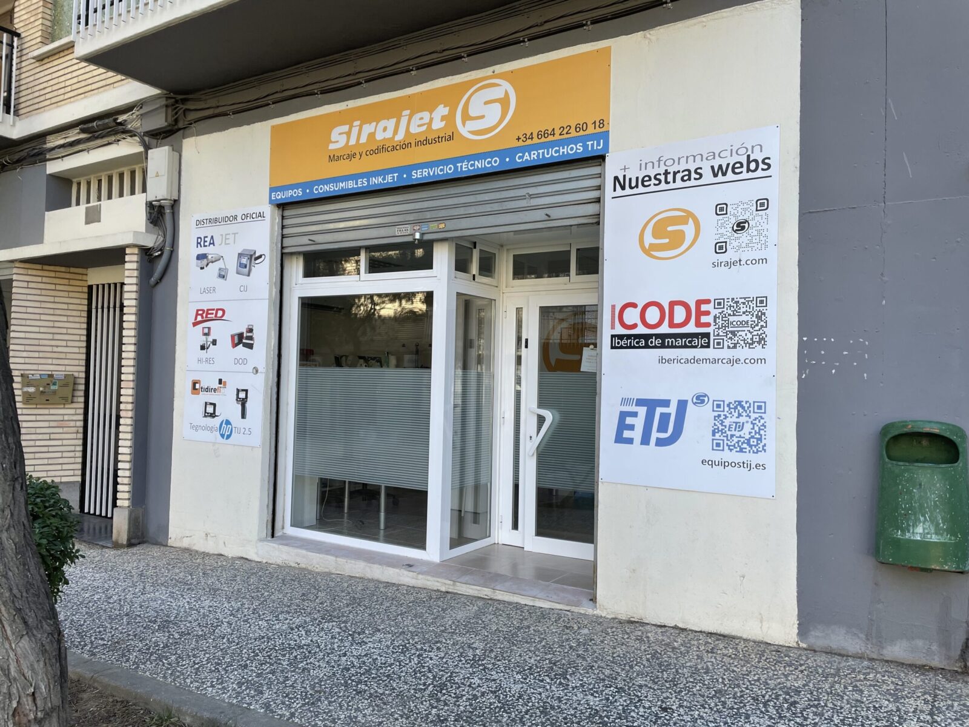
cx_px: 484
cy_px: 364
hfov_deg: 67.3
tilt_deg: +2.1
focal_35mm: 26
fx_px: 728
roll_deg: -1.4
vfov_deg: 53.1
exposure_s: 1/465
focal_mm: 4.2
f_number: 1.6
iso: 32
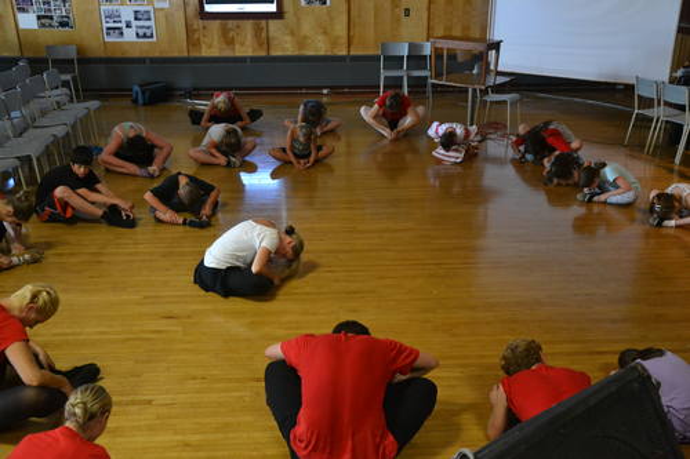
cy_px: 230
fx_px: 718
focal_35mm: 38
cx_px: 345
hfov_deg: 51.3
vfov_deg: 35.5
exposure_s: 1/60
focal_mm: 25
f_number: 4
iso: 2200
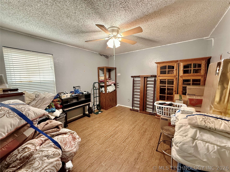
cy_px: 86
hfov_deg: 102.1
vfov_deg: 85.7
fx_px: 93
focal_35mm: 14
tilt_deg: -4.9
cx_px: 115
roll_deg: +1.1
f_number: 2.2
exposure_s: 1/60
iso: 640
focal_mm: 2.22
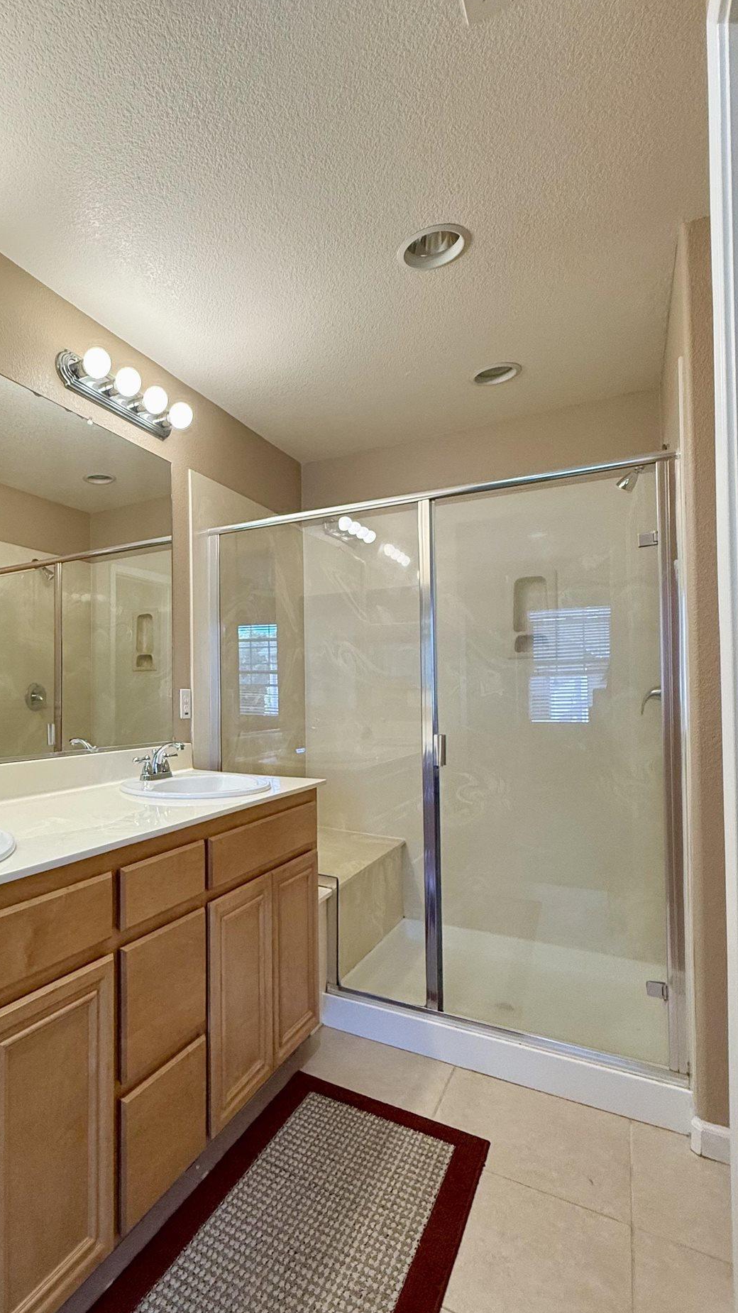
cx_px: 155
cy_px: 688
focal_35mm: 19
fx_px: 661
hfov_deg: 54.6
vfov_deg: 89.5
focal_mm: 2.22
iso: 200
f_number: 2.2
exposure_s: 1/120
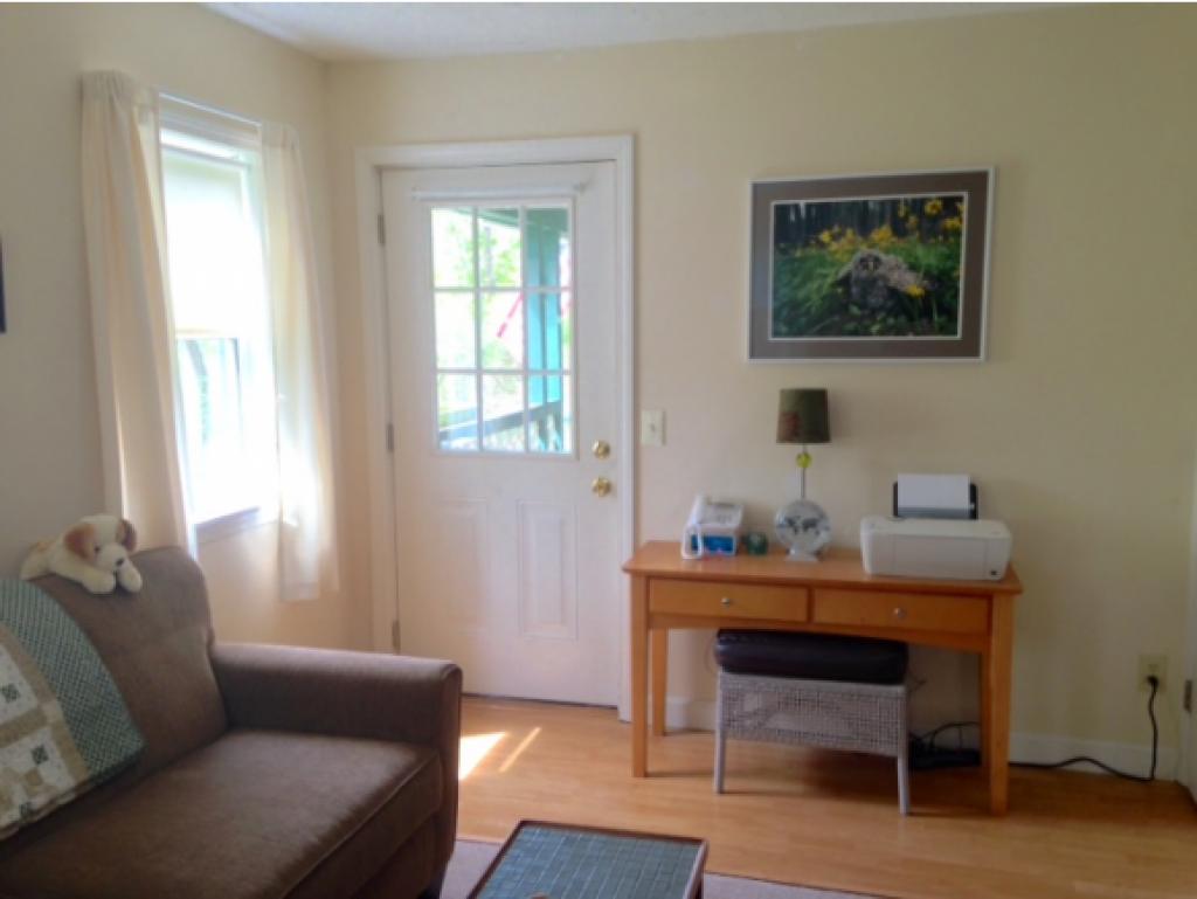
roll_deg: +0.3
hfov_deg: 55.3
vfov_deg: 43.0
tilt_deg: -7.0
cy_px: 450
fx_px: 1142
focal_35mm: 33
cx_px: 598
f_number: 2.4
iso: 50
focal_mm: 4.12
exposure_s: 1/20
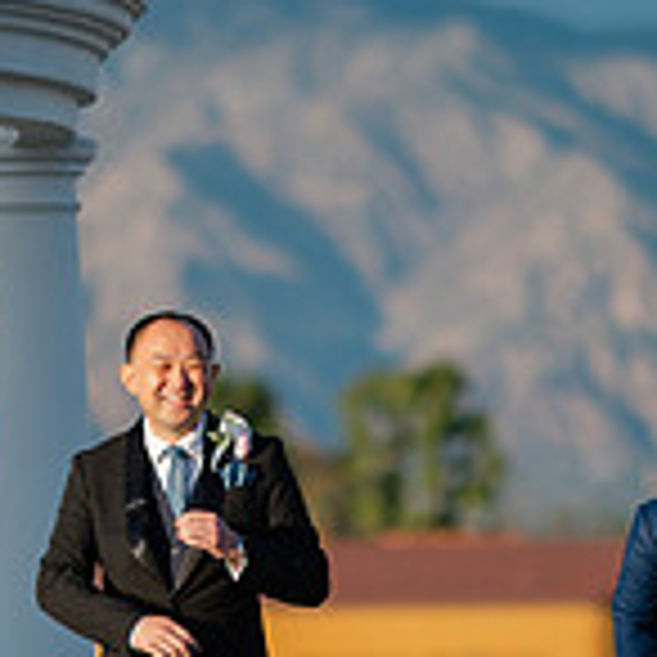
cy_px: 410
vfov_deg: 4.9
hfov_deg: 4.9
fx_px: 7623
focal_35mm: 355
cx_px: 346
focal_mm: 105
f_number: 1.4
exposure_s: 1/8000
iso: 100
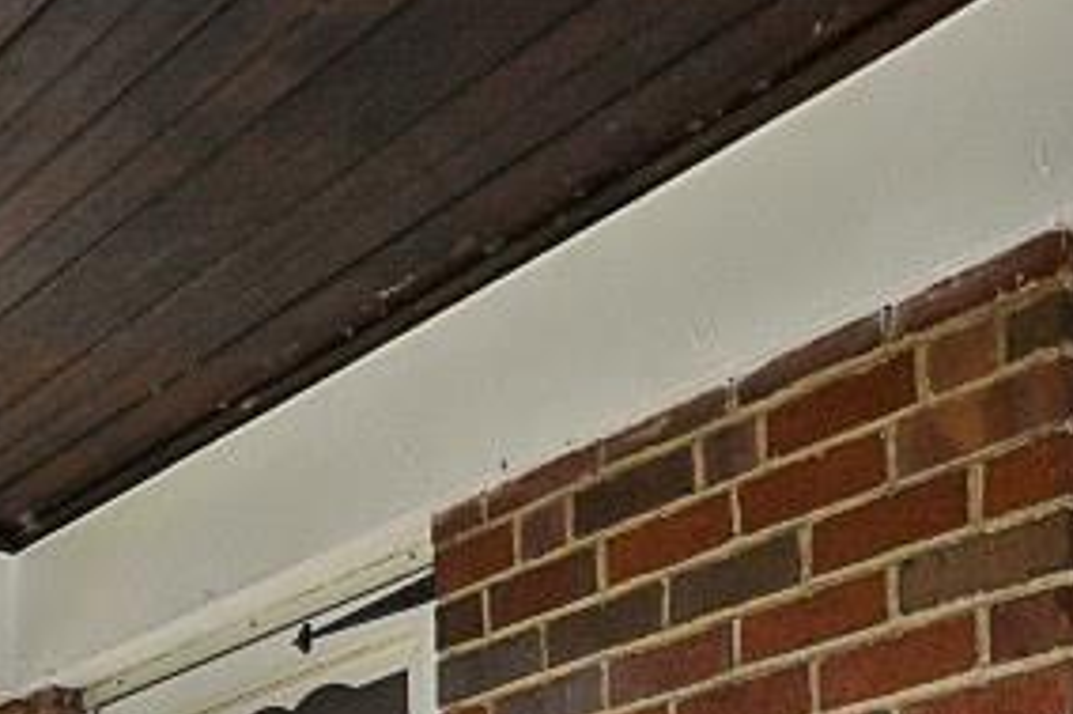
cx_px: 563
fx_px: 2204
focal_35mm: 74
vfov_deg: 15.9
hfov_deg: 27.4
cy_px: 1239
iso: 180
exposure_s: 1/250
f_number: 5.6
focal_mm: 14
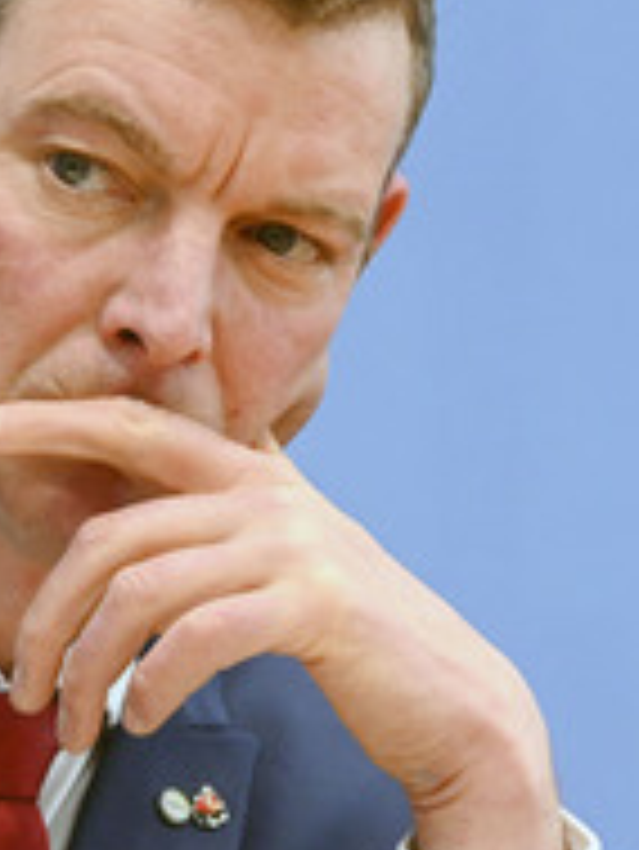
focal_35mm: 332
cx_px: 7
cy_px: 360
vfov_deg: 6.0
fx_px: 8162
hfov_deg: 4.5
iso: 6400
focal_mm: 145
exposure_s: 1/500
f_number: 7.1
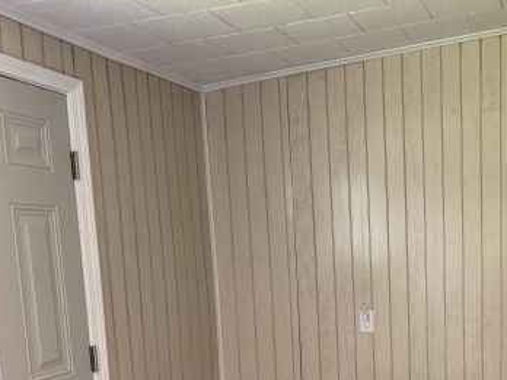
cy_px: 329
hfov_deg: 38.0
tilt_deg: -8.3
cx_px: 471
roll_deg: +1.7
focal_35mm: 46
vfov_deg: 30.4
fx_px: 674
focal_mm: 6.76
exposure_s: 1/60
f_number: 1.78
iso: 200
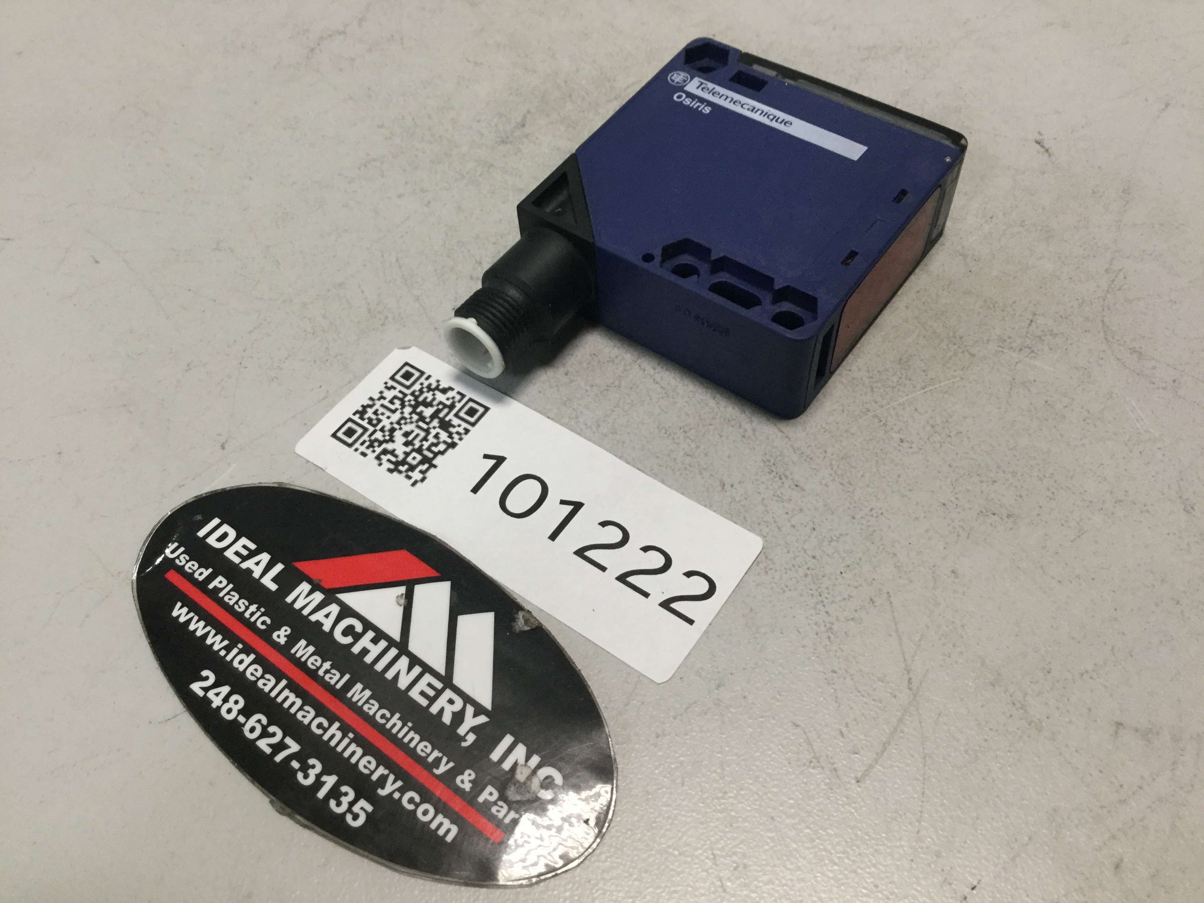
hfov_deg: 58.4
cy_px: 452
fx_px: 1078
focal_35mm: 31
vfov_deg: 45.4
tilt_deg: -55.1
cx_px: 602
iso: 40
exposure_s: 1/30
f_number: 2.4
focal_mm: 3.3
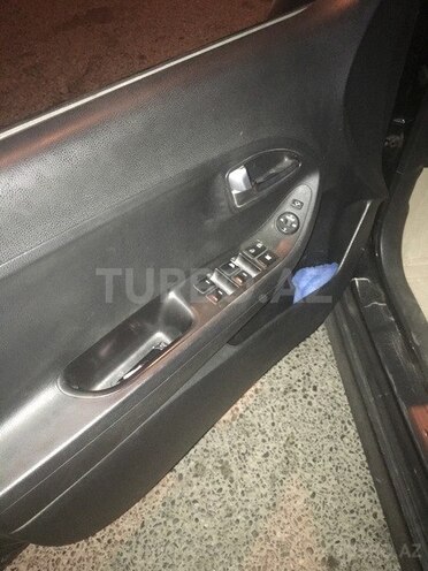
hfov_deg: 48.2
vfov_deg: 61.7
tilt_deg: -51.0
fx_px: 478
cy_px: 286
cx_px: 214
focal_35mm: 29
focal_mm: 4.15
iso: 500
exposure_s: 1/17
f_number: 2.2
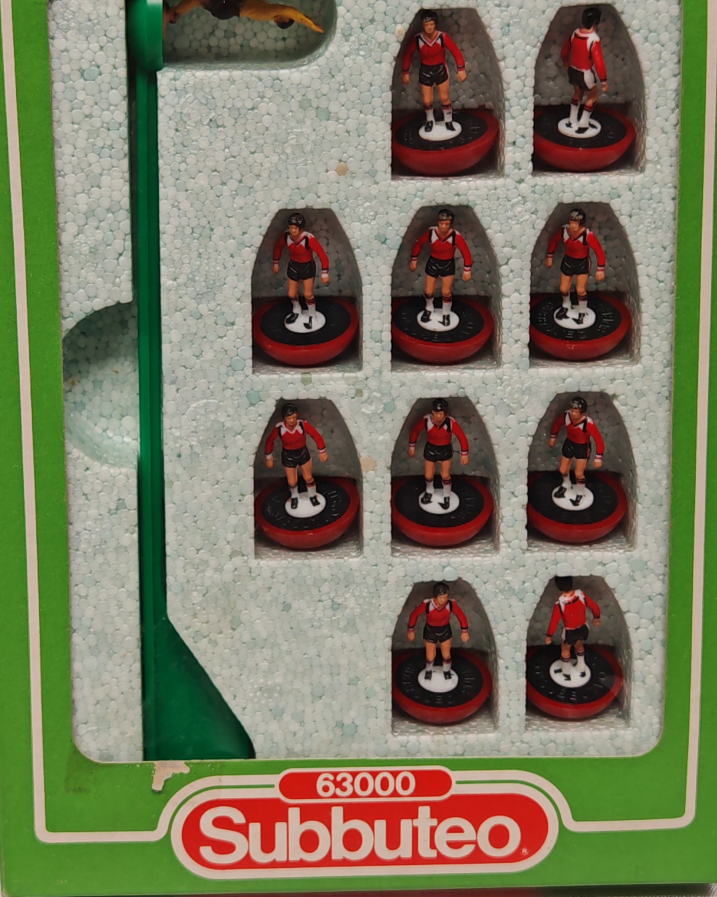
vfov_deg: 24.7
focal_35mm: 77
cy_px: 340
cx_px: 286
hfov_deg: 19.9
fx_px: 2043
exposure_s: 1/170
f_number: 1.9
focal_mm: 6.67
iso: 50
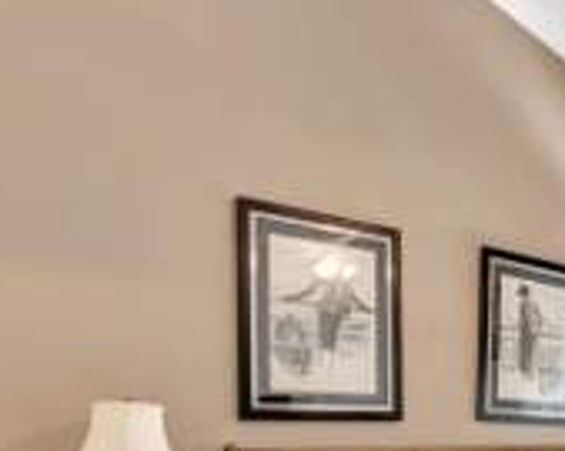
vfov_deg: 34.2
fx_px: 668
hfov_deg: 39.1
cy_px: 444
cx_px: 595
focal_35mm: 40
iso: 1000
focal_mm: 10
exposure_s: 1/20
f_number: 8
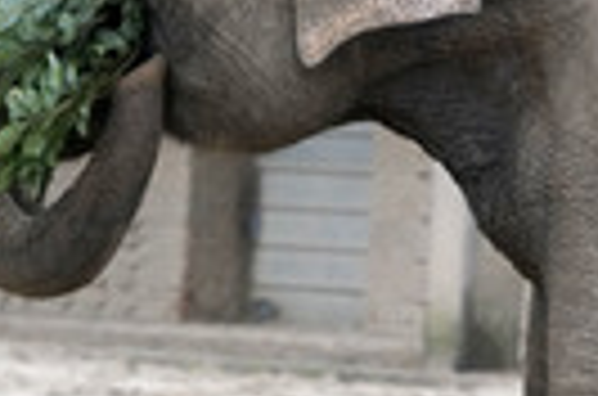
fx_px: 8617
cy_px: 158
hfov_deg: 4.0
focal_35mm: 520
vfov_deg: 2.6
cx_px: 447
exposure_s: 1/640
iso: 3200
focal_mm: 153
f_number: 5.6
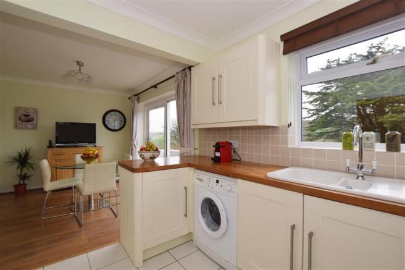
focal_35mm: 15
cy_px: 135
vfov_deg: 77.3
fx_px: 169
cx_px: 202
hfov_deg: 100.4
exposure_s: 1/200
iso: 400
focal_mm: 10
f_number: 7.1
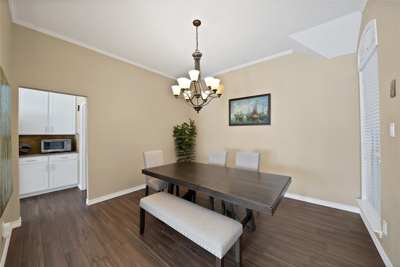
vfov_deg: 90.0
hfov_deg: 112.6
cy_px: 134
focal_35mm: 12
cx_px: 200
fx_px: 133
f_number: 9
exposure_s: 1/2.5
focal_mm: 12
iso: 640
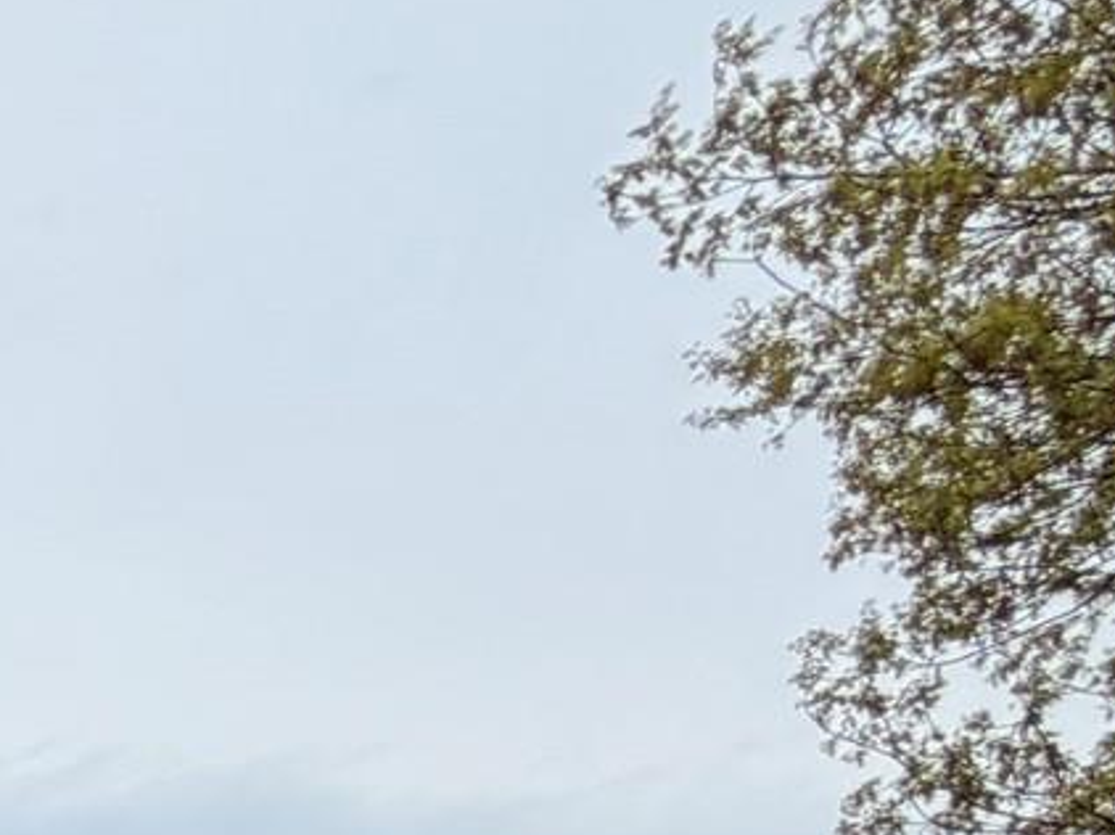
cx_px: -1466
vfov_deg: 16.7
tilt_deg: -2.2
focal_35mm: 68
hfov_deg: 15.9
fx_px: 2189
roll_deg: -0.2
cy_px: 1630
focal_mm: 2.22
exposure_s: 1/770
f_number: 2.2
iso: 25
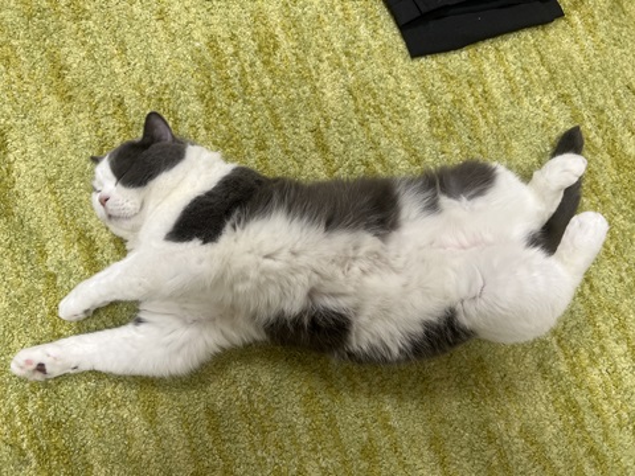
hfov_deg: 67.3
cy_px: 238
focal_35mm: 26
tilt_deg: -75.5
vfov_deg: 53.1
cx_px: 318
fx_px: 477
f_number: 1.5
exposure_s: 1/60
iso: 80
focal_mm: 5.7
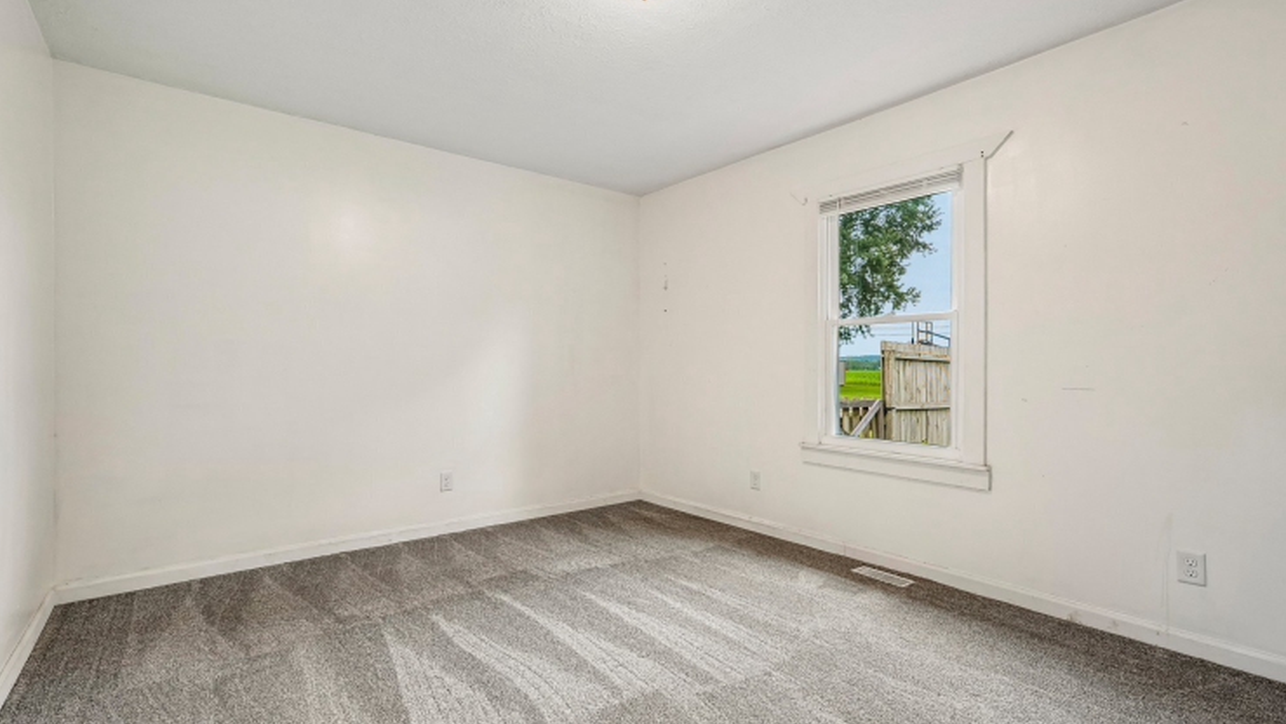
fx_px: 580
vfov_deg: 63.9
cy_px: 372
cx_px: 635
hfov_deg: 95.9
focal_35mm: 17
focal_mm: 16
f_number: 8
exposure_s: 1/30
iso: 1000
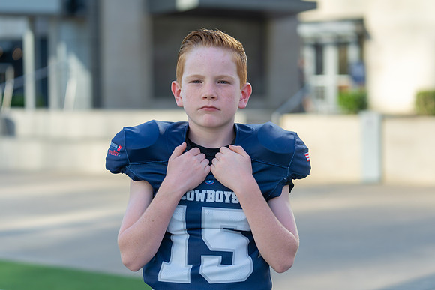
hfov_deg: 24.5
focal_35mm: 83
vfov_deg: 16.5
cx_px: 218
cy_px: 145
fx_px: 1000
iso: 100
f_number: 2.8
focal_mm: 78
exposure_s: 1/500
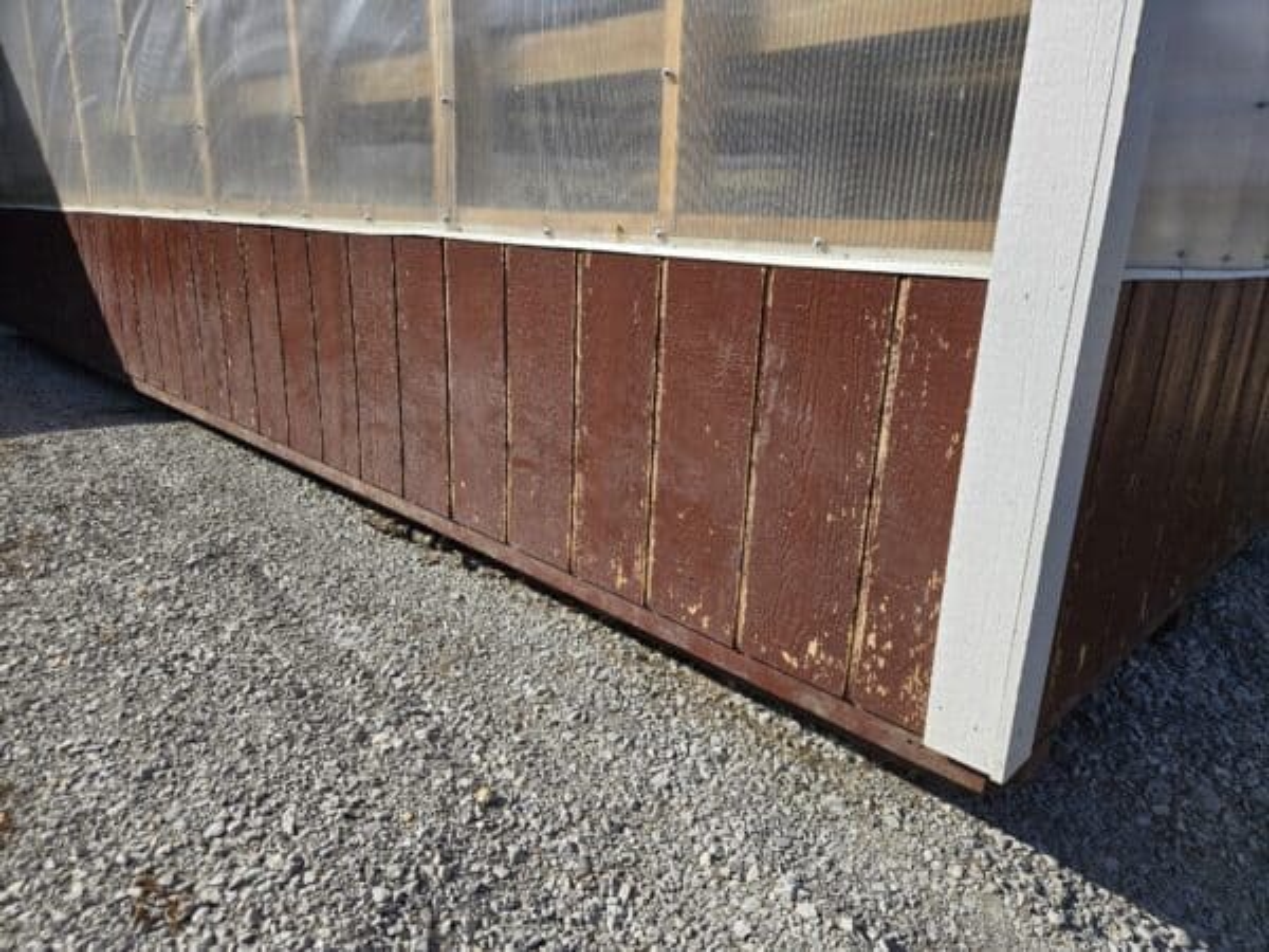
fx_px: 843
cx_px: 634
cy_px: 476
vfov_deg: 58.9
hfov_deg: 73.9
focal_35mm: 23
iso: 25
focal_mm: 5.4
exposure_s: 1/2614
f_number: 1.8
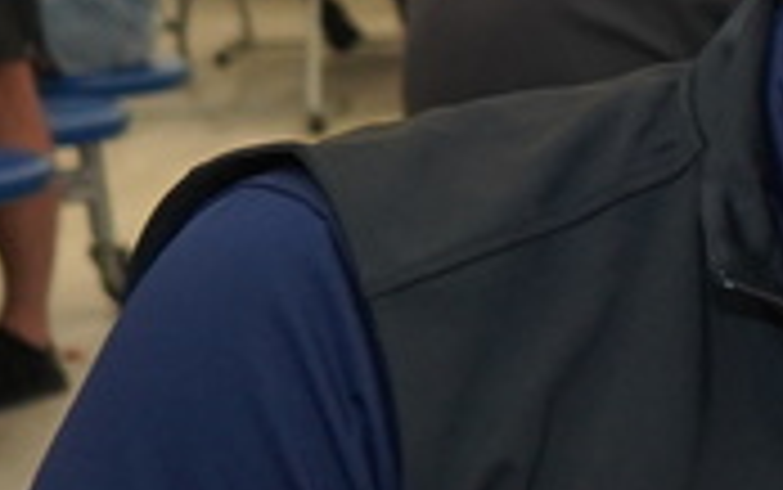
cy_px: 641
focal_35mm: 174
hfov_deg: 9.7
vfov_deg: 7.5
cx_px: 2250
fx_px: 3715
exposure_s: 1/160
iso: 1000
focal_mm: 29
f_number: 4
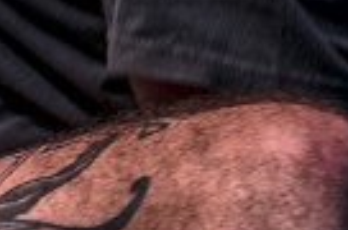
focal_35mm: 557
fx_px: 5372
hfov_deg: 3.7
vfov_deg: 2.4
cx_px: 752
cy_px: -263
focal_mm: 70
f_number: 3.2
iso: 640
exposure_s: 1/125
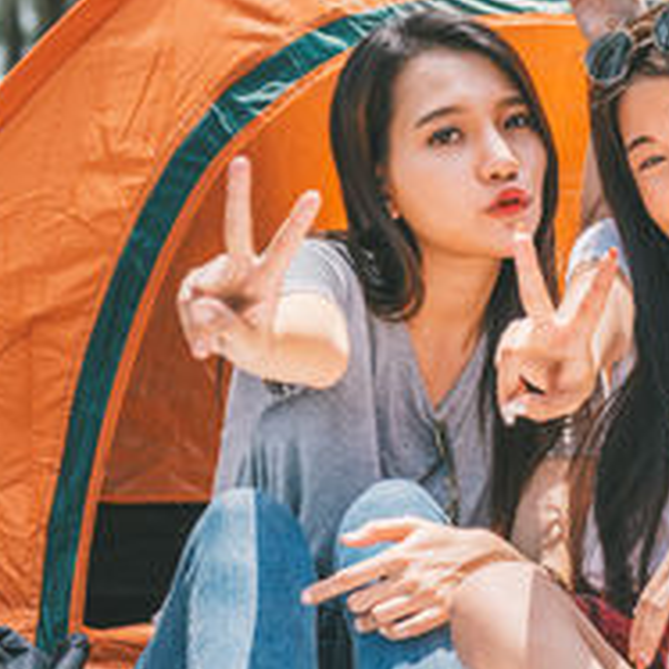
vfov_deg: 13.3
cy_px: 419
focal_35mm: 131
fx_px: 2864
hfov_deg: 13.1
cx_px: 733
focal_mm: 48
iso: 100
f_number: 2.8
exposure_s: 1/400
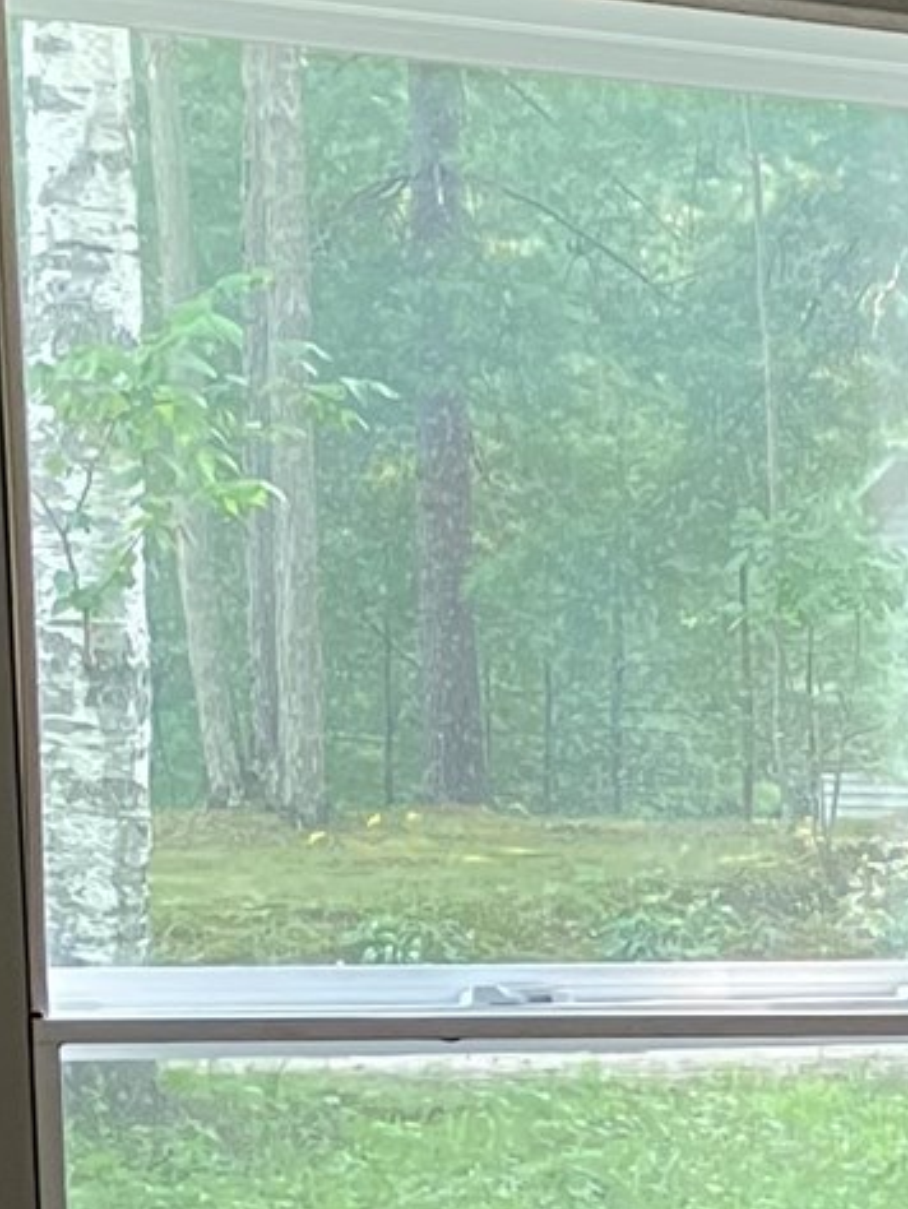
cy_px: 1630
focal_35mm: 136
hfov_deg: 9.9
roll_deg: -0.8
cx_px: 1949
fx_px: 4752
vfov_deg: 13.9
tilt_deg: -7.5
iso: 125
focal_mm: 3.99
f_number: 1.8
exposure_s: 1/60
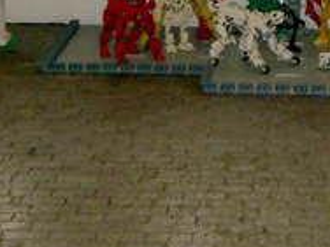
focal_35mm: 162
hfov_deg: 12.1
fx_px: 1544
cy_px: 63
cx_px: 277
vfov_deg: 9.1
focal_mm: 7.9
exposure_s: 1/60
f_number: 2.8
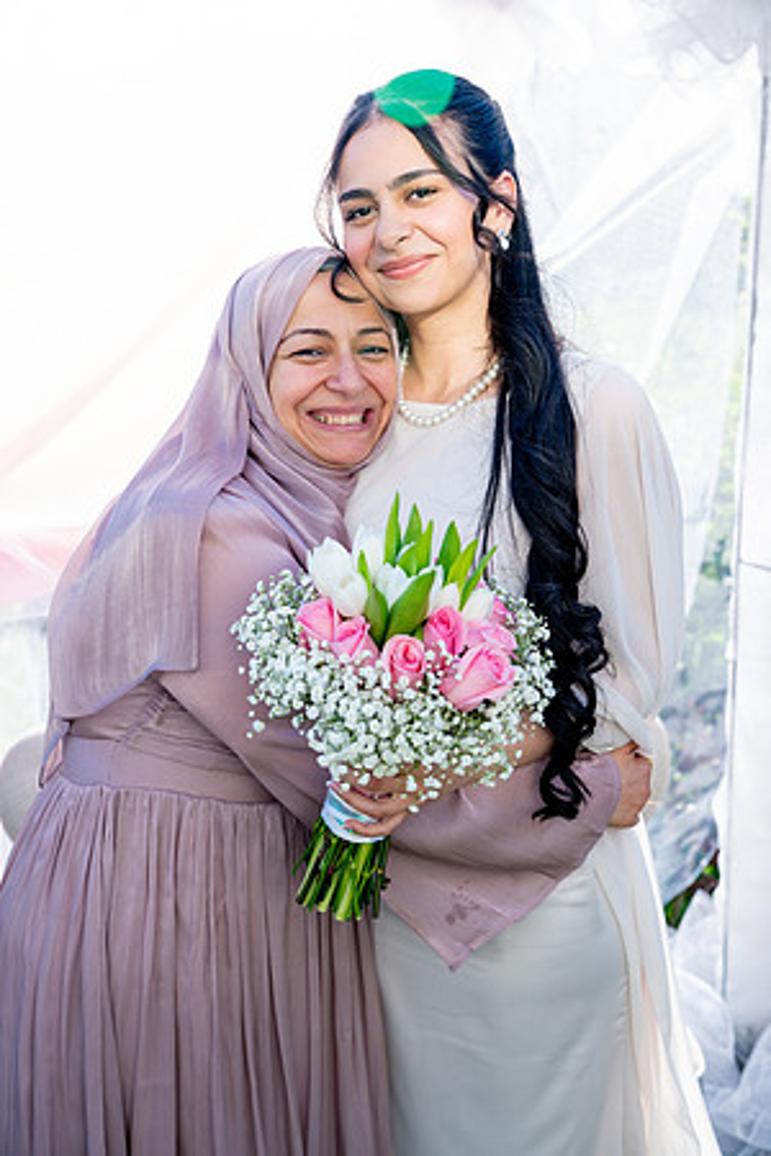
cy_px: 578
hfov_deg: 33.4
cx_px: 386
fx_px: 1285
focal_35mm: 40
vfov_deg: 48.5
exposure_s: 1/500
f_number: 3.5
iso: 200
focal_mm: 40
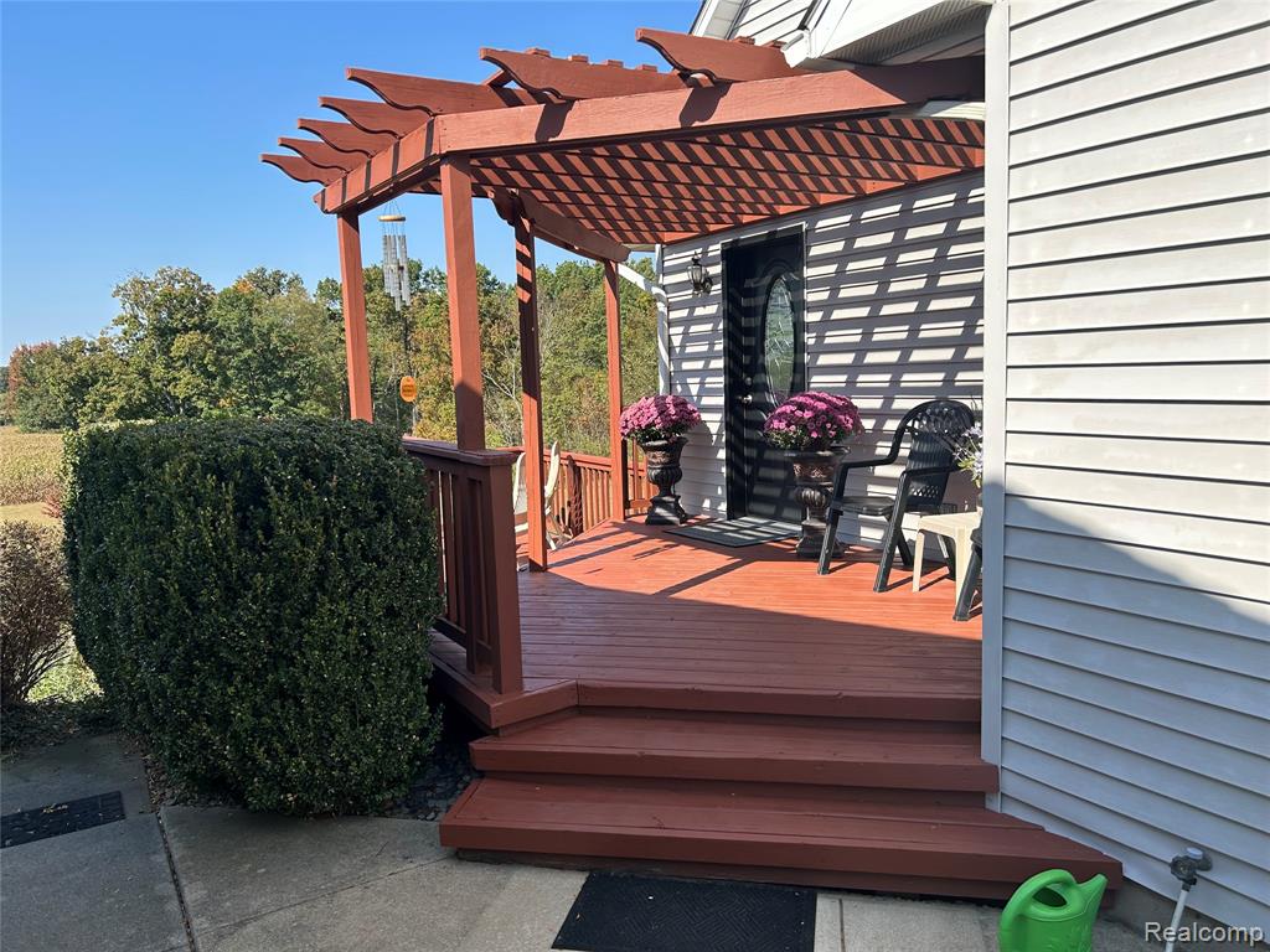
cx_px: 635
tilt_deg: -5.8
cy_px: 476
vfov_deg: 53.1
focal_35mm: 26
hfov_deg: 67.3
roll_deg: +2.1
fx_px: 954
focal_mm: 5.7
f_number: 1.5
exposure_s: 1/2299
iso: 50
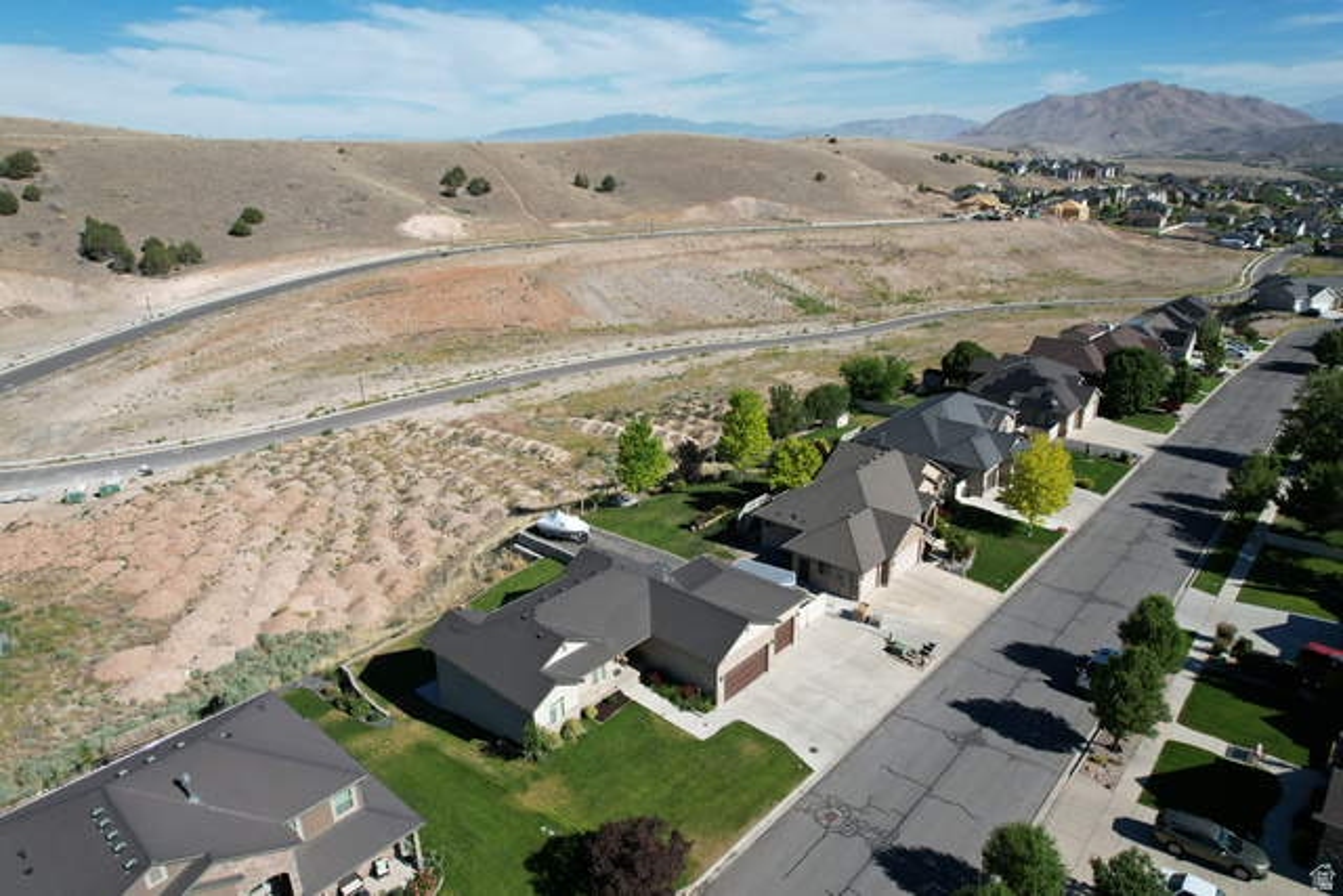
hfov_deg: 78.6
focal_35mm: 22
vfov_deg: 57.3
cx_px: 672
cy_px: 448
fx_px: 821
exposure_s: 1/2500
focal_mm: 8.38
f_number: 2.8
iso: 110
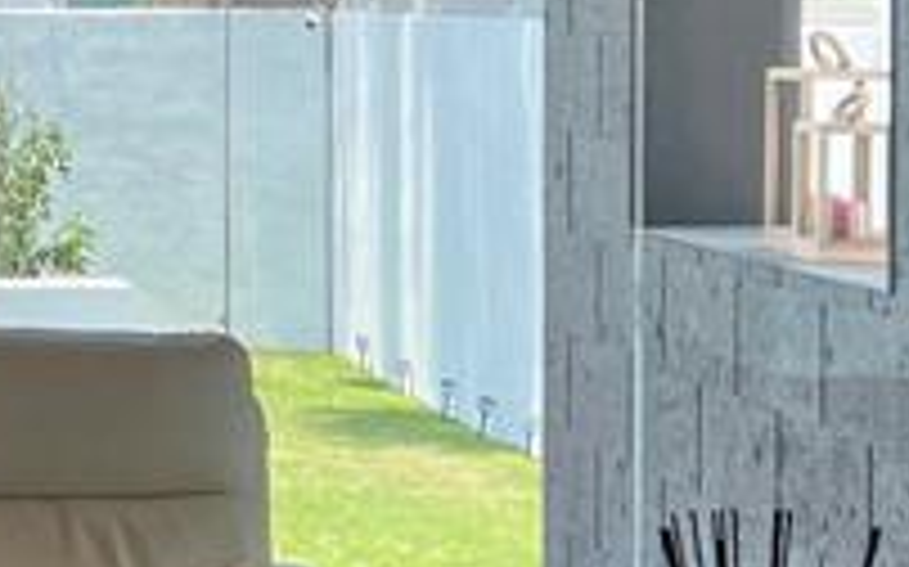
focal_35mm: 140
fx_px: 3466
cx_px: -423
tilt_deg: -2.7
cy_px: 108
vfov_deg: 9.3
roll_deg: +0.1
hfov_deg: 14.1
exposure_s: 1/1344
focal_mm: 5.7
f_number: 1.5
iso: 50
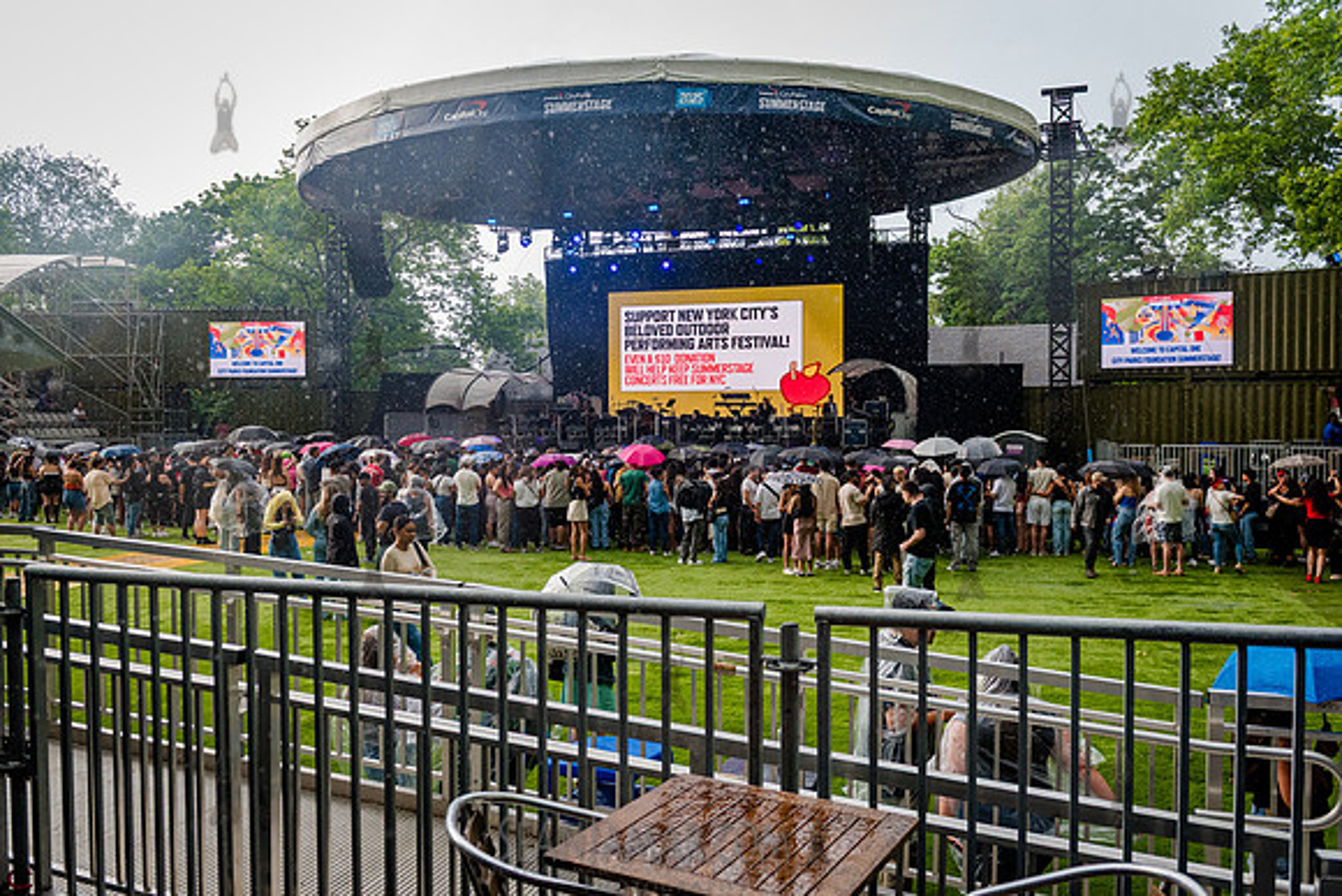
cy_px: 448
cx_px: 671
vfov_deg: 42.3
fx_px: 1157
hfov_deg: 60.2
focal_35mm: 31
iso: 1000
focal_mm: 31
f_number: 4.5
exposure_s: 1/1000
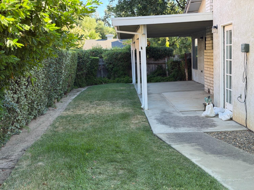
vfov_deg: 30.3
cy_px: 95
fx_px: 352
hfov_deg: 39.7
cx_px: 127
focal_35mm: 48
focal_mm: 6.76
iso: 64
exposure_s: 1/221
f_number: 1.78
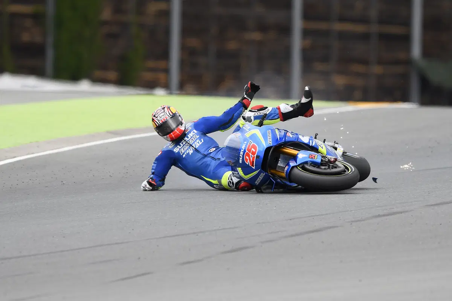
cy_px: 150
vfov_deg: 1.1
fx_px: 15065
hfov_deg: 1.7
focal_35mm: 1200
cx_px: 226
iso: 320
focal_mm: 600
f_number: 4.5
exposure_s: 1/1000
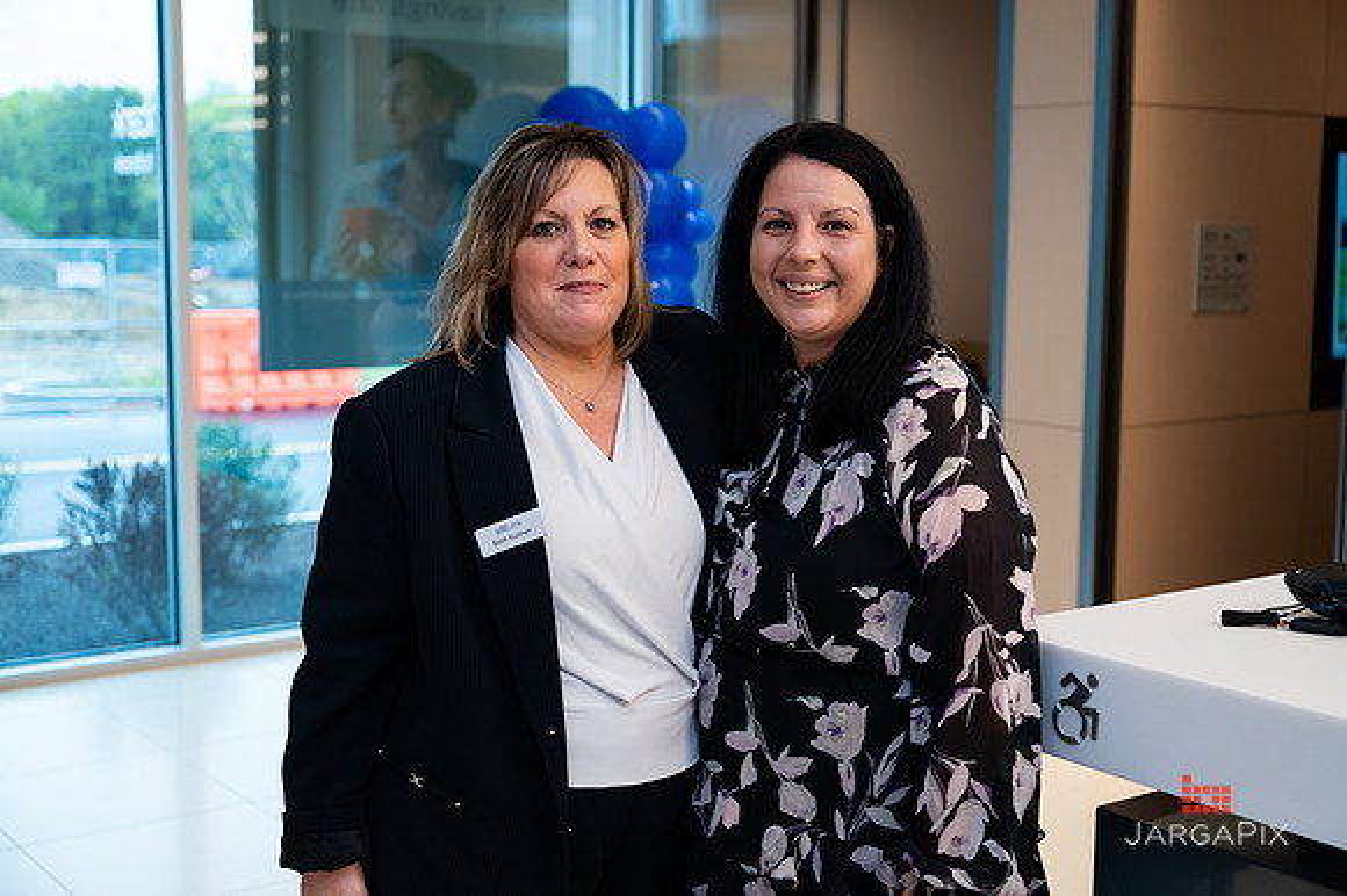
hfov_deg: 41.7
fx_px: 1770
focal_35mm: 47
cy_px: 448
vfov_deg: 28.4
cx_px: 674
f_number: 3.5
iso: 500
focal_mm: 47
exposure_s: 1/200
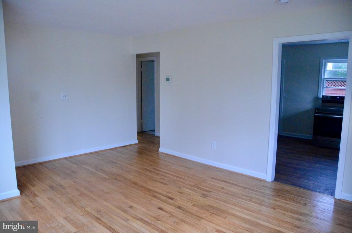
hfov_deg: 67.5
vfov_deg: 47.7
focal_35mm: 27
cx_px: 176
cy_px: 116
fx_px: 263
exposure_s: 1/640
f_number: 3.5
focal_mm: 18
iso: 6400
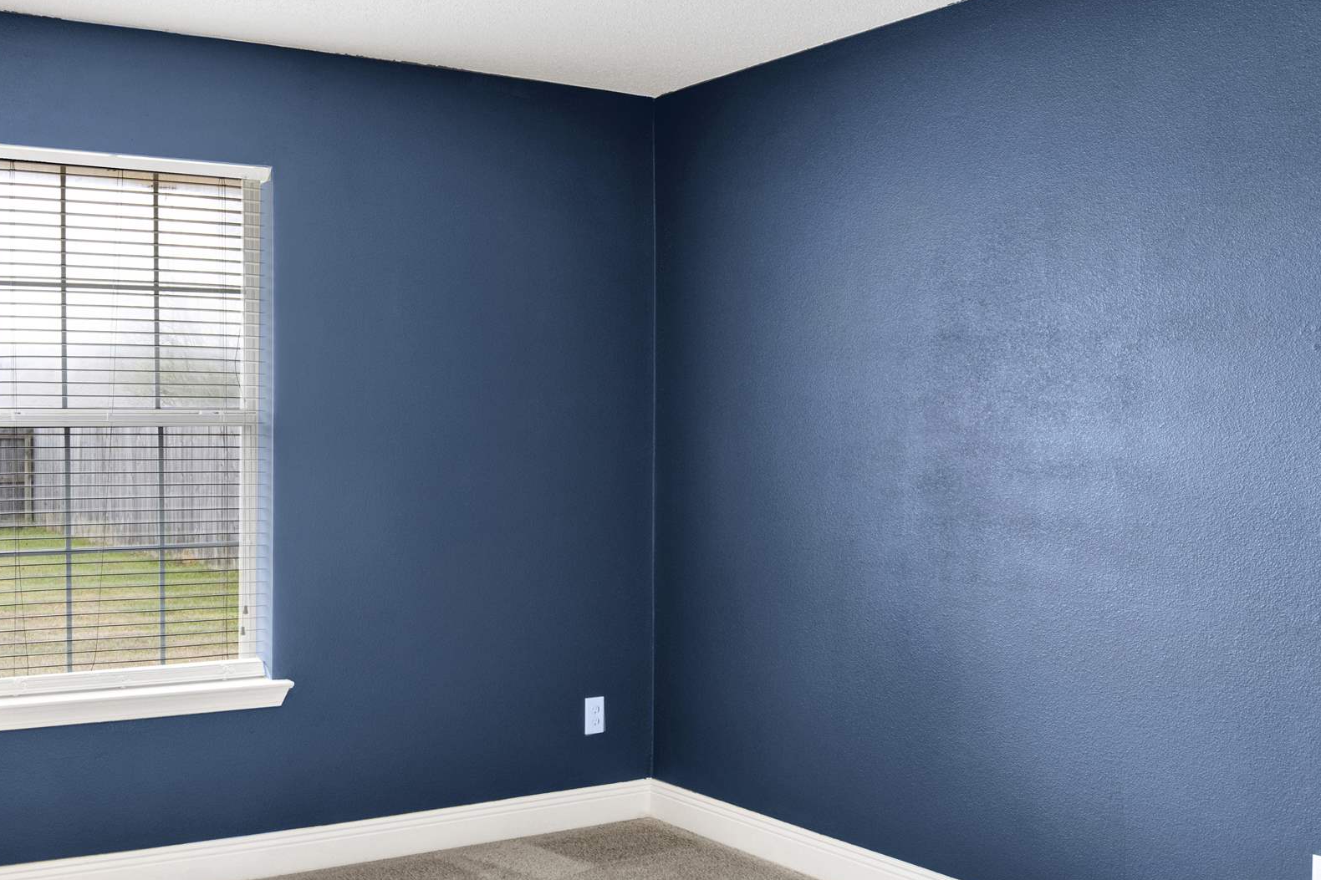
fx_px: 1284
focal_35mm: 35
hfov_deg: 50.5
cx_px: 229
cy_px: 433
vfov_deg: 37.8
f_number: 11
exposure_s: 1/2
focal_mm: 18
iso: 200
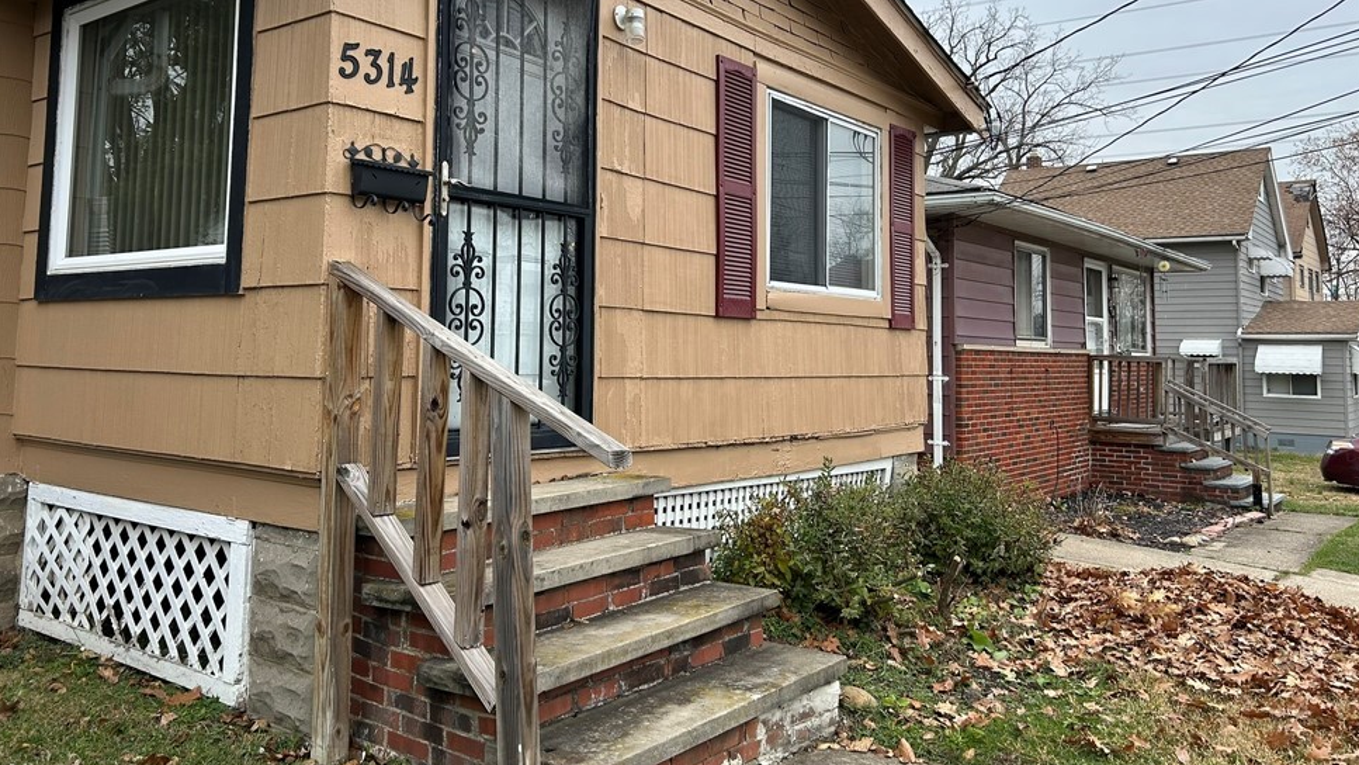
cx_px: 646
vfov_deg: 38.5
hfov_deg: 64.3
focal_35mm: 30
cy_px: 259
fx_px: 1081
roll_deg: -1.3
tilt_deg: +4.1
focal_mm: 5.7
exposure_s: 1/696
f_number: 1.5
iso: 50
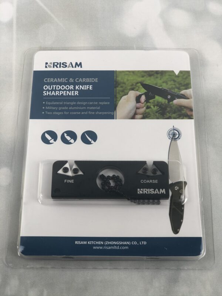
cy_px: 148
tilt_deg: -68.5
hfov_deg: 25.7
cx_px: 111
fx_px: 487
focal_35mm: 57
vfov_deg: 33.8
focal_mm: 6.6
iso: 25
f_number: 2.8
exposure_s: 1/50
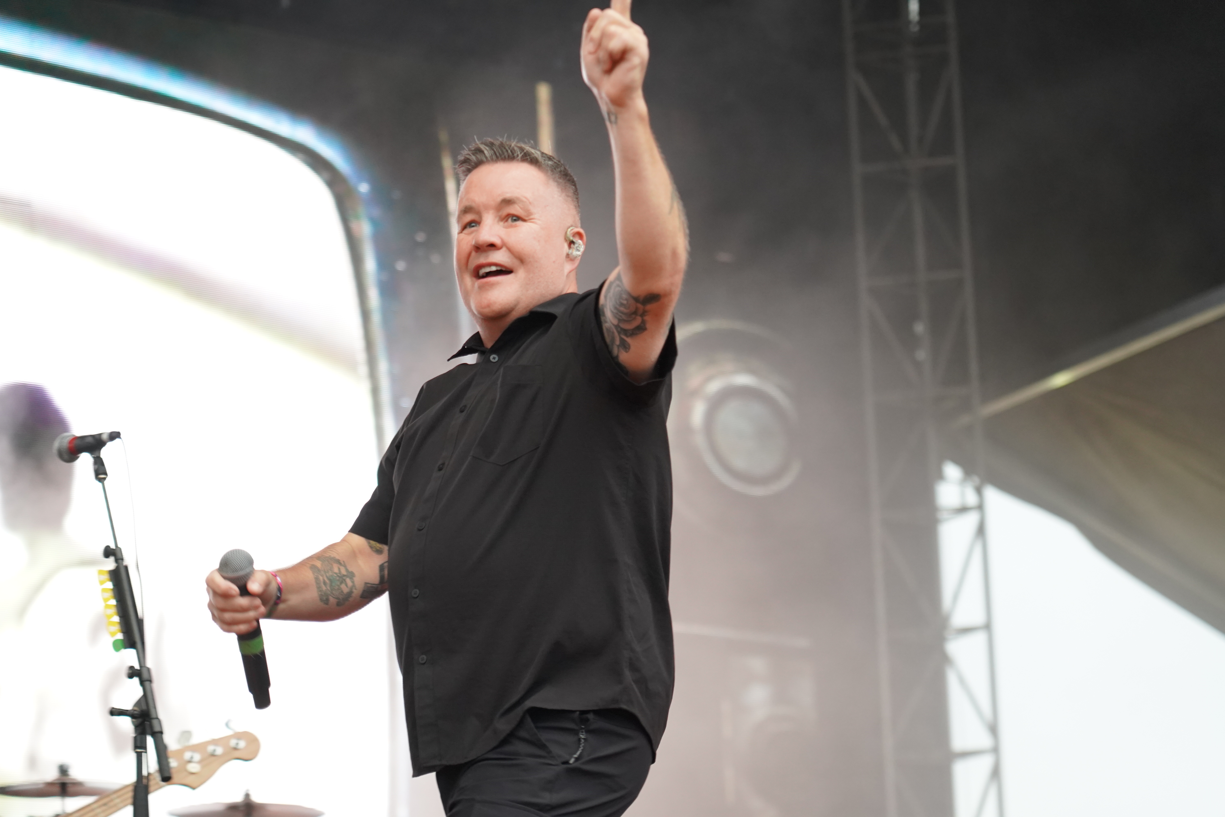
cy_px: 408
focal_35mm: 105
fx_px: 3573
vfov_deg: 13.0
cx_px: 612
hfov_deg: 19.5
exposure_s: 1/160
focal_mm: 105
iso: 2500
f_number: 4
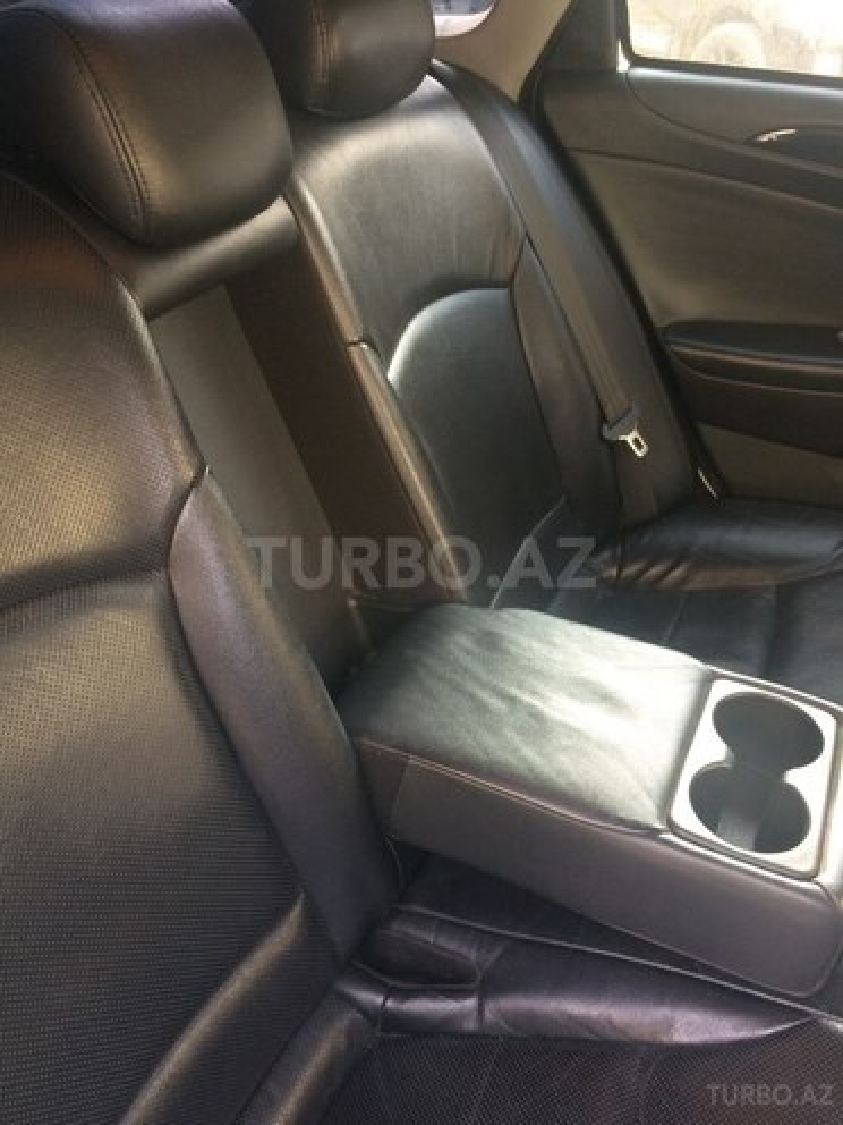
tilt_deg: -34.4
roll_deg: +1.1
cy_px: 562
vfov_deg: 61.7
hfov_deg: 48.2
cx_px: 422
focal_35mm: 29
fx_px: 942
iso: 125
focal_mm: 4.15
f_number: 2.2
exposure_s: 1/33
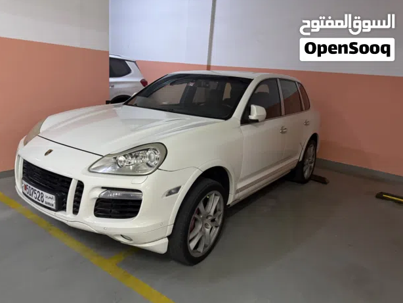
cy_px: 156
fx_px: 291
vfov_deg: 54.9
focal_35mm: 25
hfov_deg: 69.4
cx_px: 201
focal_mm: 6.76
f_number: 1.78
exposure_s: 1/33
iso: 800
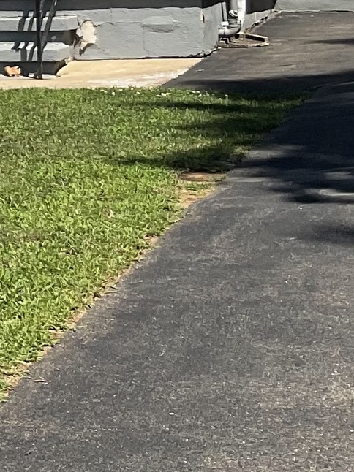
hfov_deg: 9.7
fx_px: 1883
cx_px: -443
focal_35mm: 138
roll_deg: +2.3
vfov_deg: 14.0
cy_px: -50
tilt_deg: +0.6
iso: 16
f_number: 1.8
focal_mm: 3
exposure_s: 1/1984
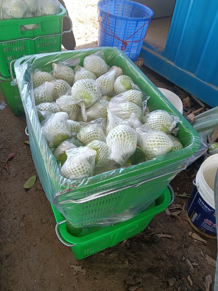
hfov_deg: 51.3
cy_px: 146
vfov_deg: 65.3
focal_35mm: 27
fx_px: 227
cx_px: 109
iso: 134
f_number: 1.9
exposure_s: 1/100
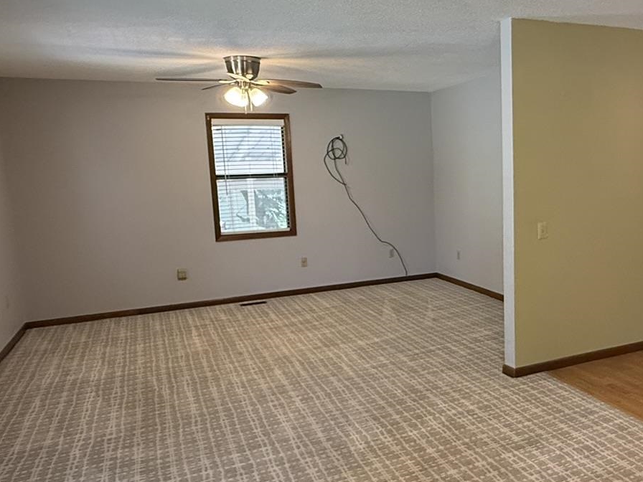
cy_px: 250
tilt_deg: -8.1
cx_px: 456
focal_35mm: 32
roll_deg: +1.6
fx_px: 594
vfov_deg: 44.2
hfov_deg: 54.9
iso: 500
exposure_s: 1/120
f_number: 2.2
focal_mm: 2.22
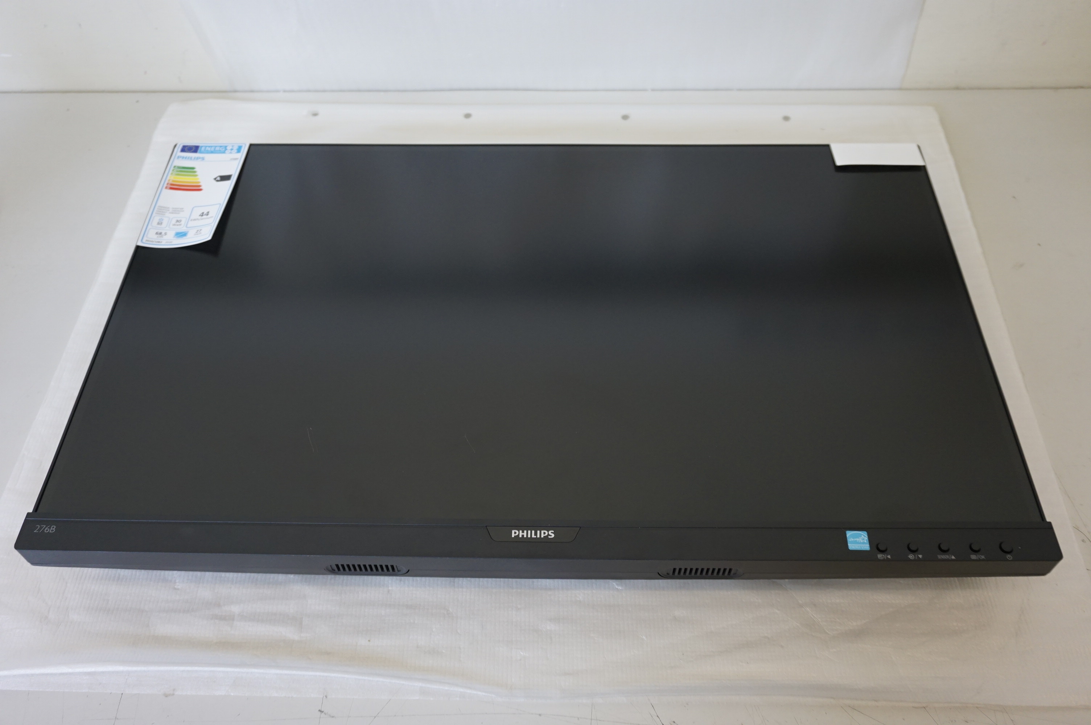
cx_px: 546
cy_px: 362
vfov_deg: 41.6
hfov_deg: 59.5
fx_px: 954
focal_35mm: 32
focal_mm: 21
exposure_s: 1/160
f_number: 4
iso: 800
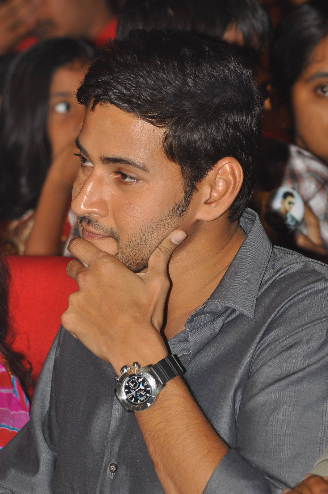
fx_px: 3701
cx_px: 164
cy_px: 247
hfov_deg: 5.1
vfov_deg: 7.6
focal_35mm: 270
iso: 320
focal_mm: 180
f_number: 7.1
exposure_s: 1/100
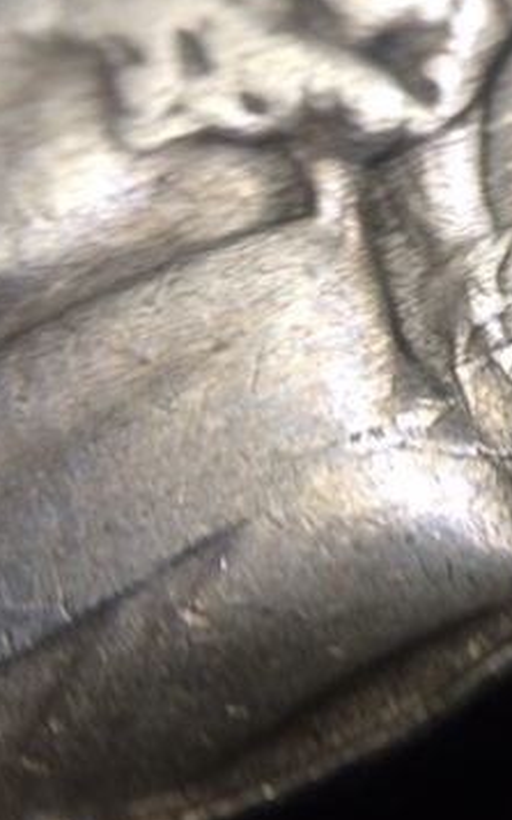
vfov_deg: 32.9
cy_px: 333
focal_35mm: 62
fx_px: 1385
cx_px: 666
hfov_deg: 19.3
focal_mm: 4.15
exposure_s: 1/120
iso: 64
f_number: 2.2
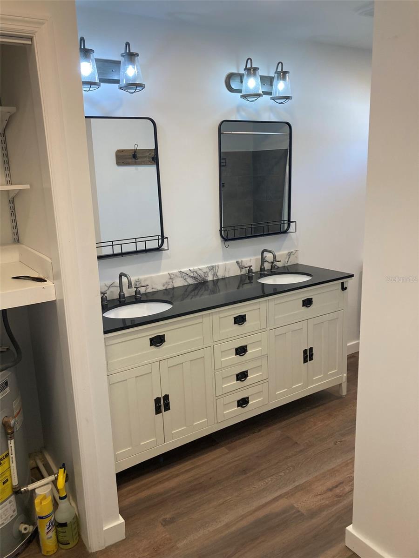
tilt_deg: -11.6
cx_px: 210
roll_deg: +2.1
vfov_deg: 63.4
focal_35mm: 28
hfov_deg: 49.7
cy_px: 279
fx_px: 452
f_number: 1.8
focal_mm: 3.99
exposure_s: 1/60
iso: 50
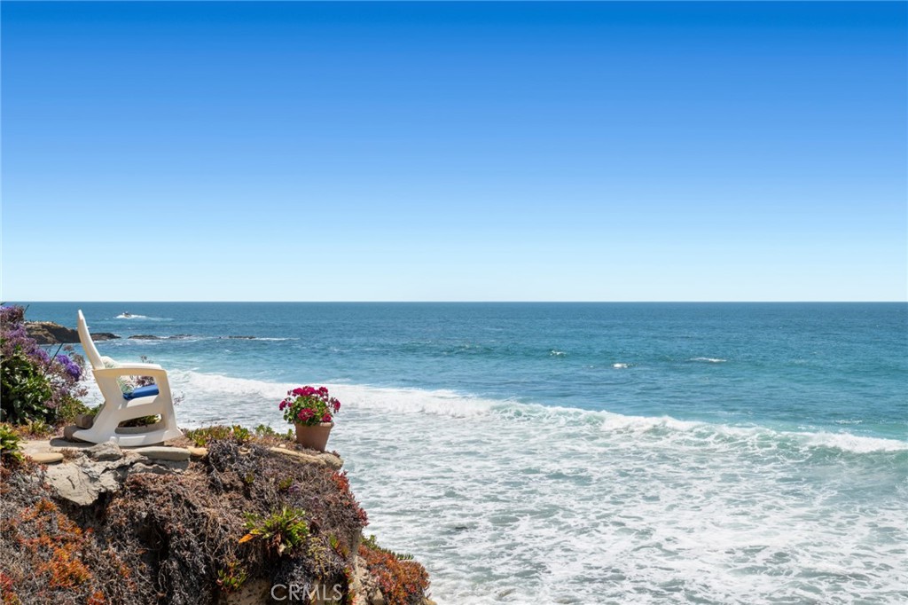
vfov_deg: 37.8
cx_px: 454
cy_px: 302
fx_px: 882
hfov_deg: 54.4
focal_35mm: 35
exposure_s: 1/400
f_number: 9
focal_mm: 35
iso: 100
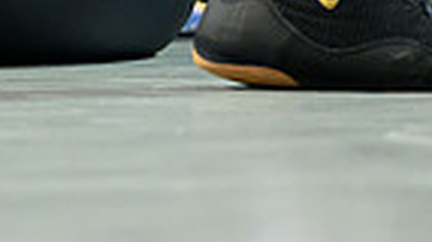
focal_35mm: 685
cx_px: -395
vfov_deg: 1.8
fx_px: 7836
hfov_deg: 3.1
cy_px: -253
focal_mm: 150
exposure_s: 1/800
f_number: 2.8
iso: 3200
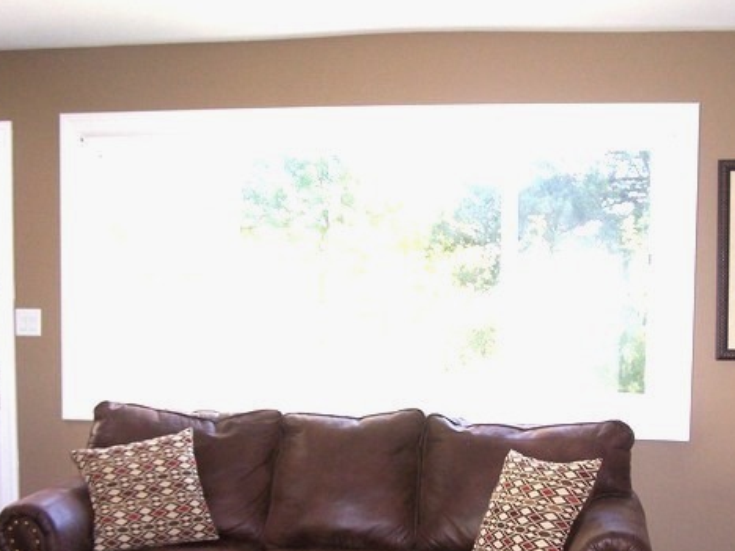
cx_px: 404
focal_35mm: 52
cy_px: 374
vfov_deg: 27.8
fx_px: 1104
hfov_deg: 36.8
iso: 140
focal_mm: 6.3
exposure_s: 1/60
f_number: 2.8
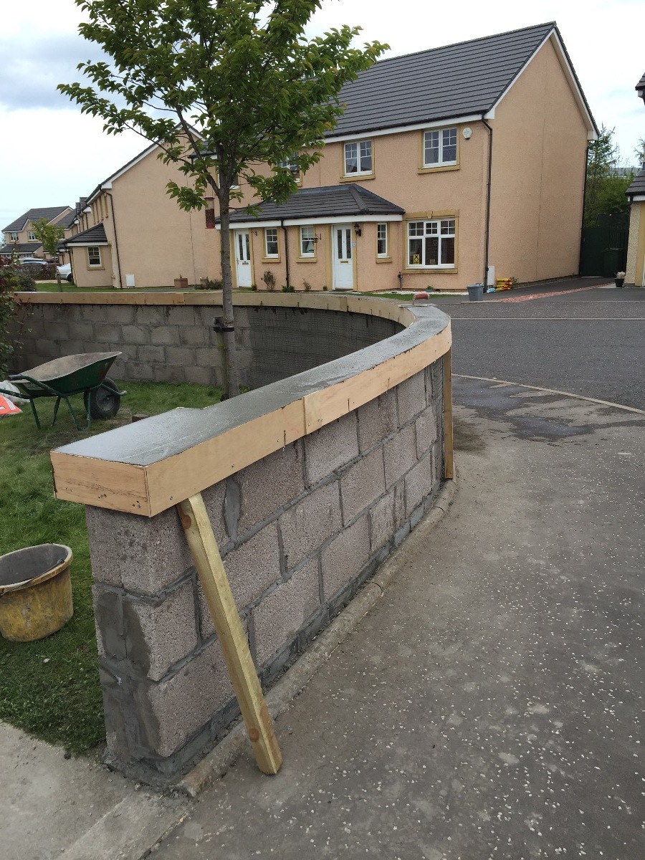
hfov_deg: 48.2
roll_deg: +1.9
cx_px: 322
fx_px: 720
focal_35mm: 29
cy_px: 430
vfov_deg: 61.7
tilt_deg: -12.9
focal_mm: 4.15
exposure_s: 1/706
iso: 32
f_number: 2.2
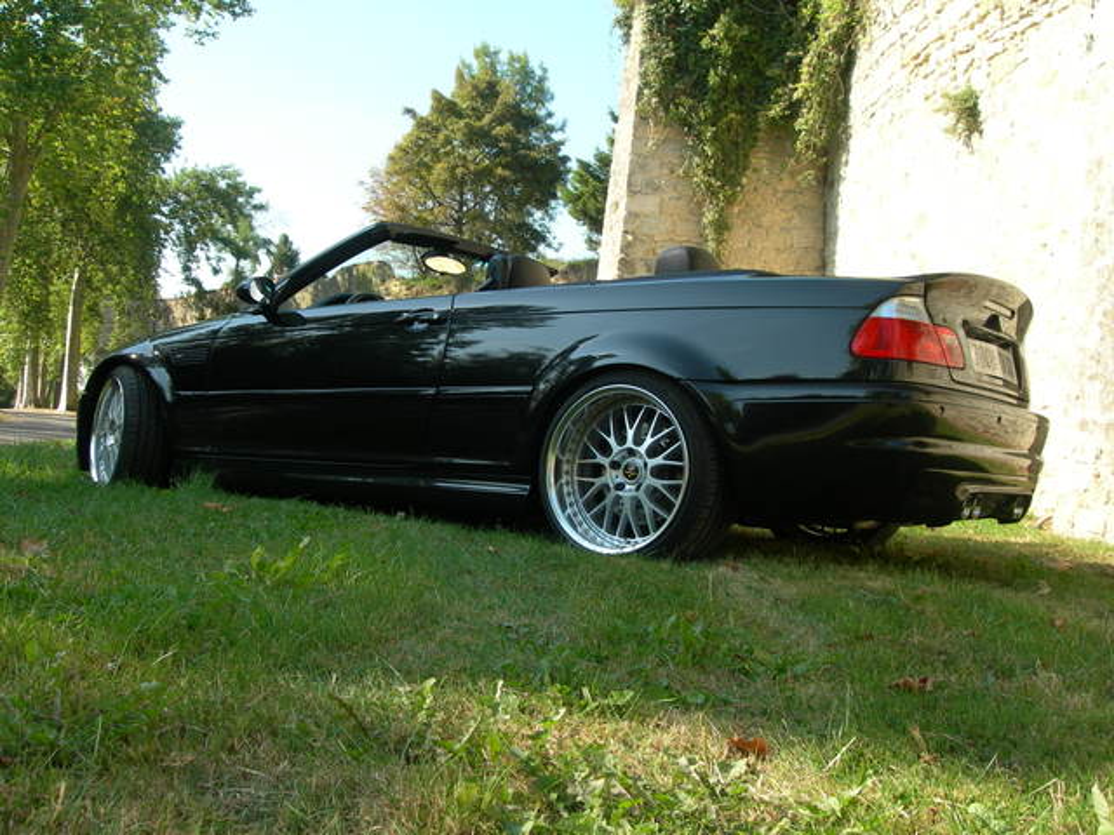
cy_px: 418
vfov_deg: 37.7
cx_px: 557
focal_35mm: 38
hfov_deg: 49.0
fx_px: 1223
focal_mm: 7.8
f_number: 4.8
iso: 50
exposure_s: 1/160
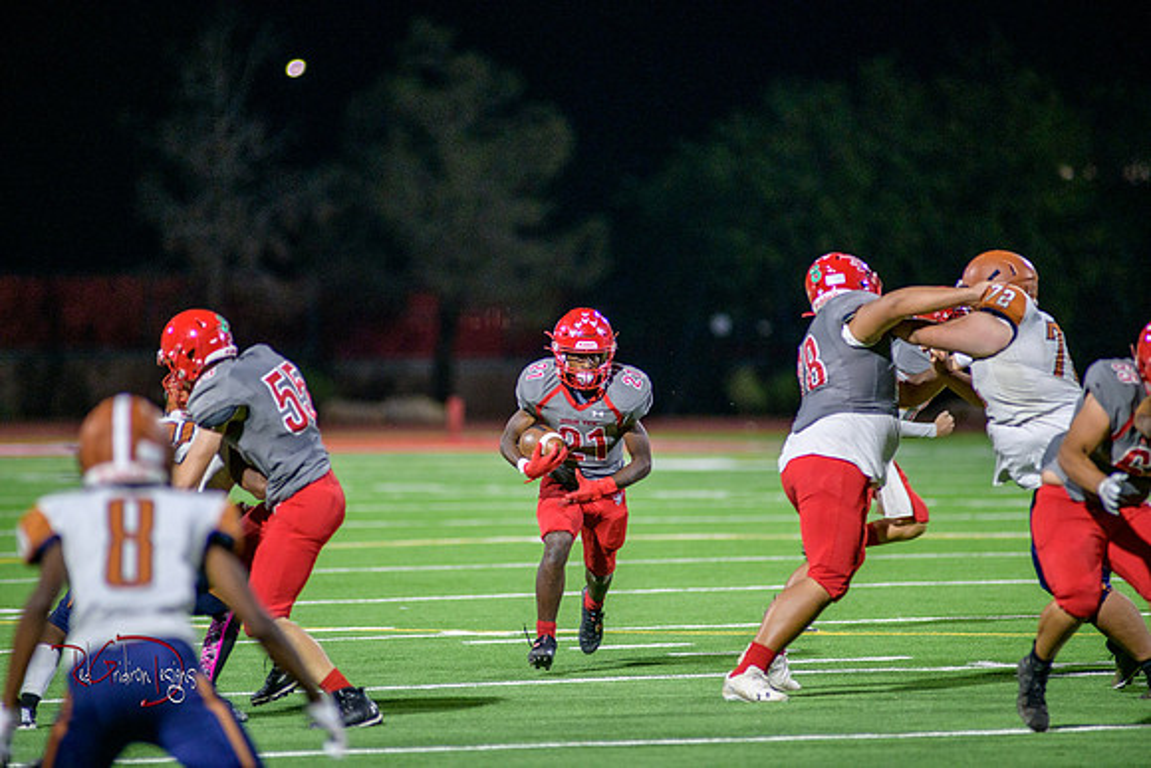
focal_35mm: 300
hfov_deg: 6.9
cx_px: 576
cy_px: 384
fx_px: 9593
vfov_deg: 4.6
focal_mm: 300
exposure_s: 1/500
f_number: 2.8
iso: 2000
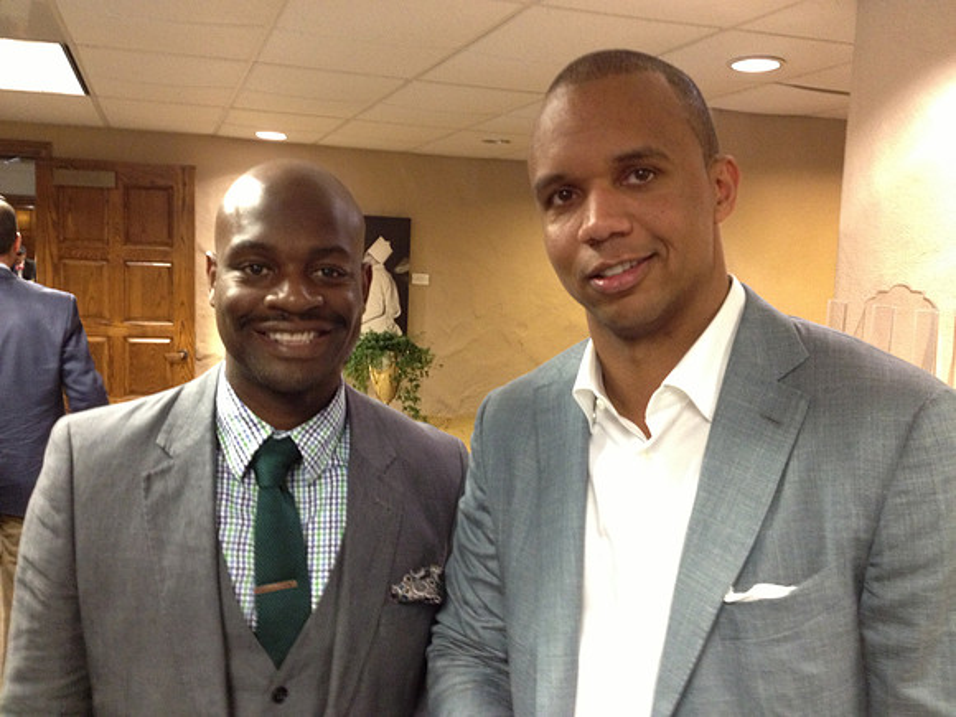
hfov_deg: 52.6
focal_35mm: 35
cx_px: 478
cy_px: 358
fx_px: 967
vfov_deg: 40.7
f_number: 2.4
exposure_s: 1/20
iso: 320
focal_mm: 4.28
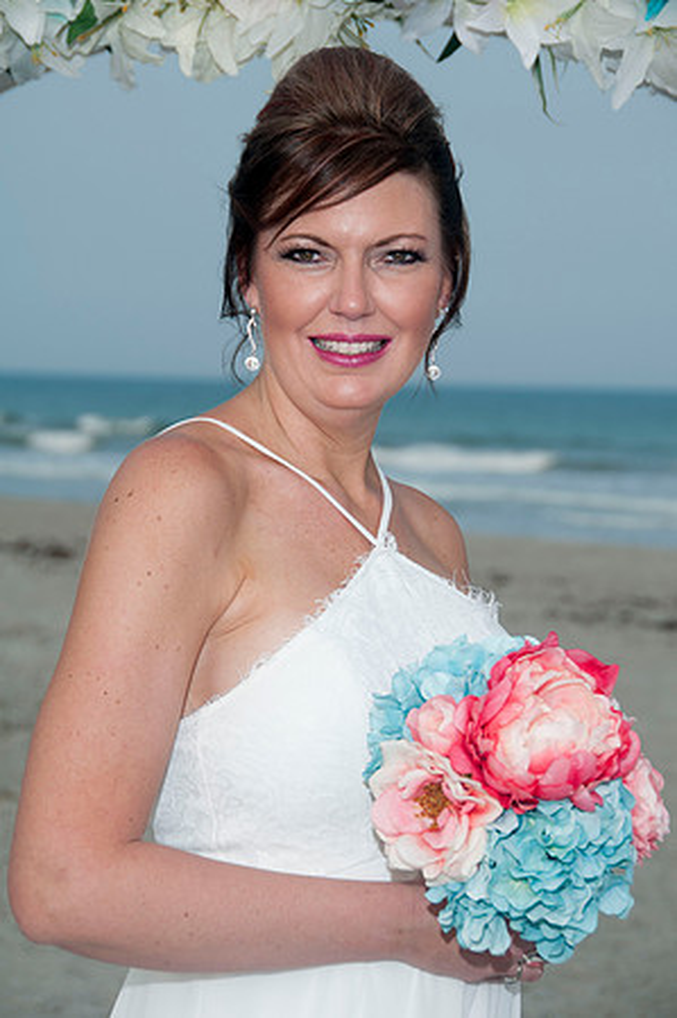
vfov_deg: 15.2
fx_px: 3817
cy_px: 509
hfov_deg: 10.1
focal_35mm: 135
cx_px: 338
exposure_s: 1/250
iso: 100
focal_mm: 90
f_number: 7.1
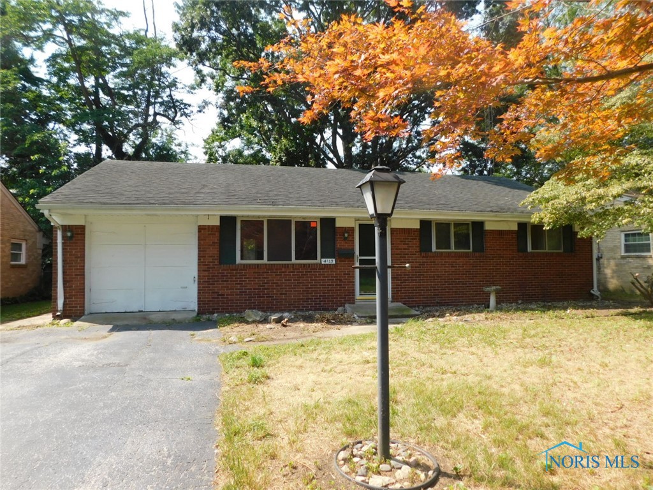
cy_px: 245
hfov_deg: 73.9
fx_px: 434
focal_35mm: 23
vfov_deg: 58.9
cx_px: 326
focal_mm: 4
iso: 125
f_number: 3
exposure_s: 1/640
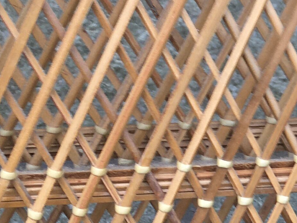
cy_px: 182
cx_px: 494
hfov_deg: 14.1
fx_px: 1090
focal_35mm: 127
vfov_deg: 11.6
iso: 25
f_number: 2.2
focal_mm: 4.15
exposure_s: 1/144
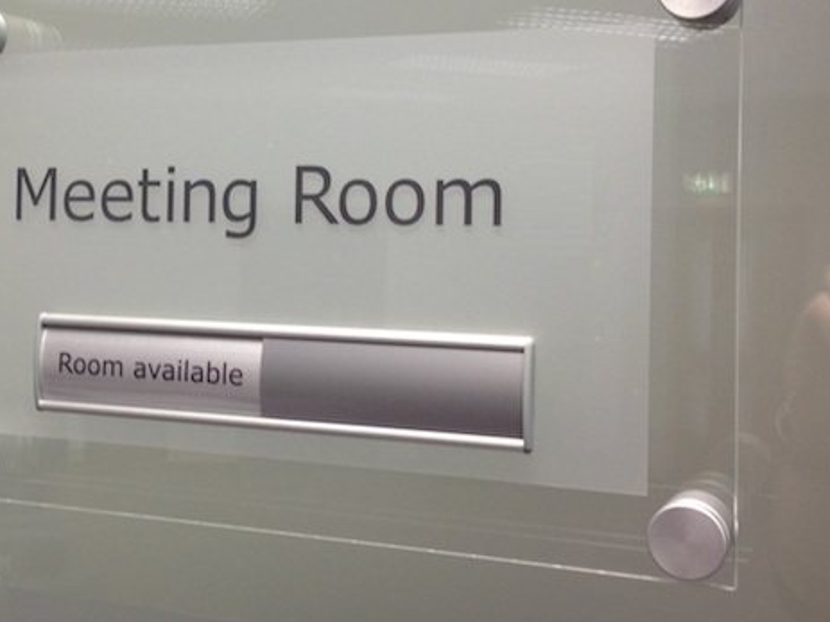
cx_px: 280
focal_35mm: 57
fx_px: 1366
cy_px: 217
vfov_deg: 25.5
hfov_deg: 33.5
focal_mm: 4.12
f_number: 2.4
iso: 50
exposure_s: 1/30
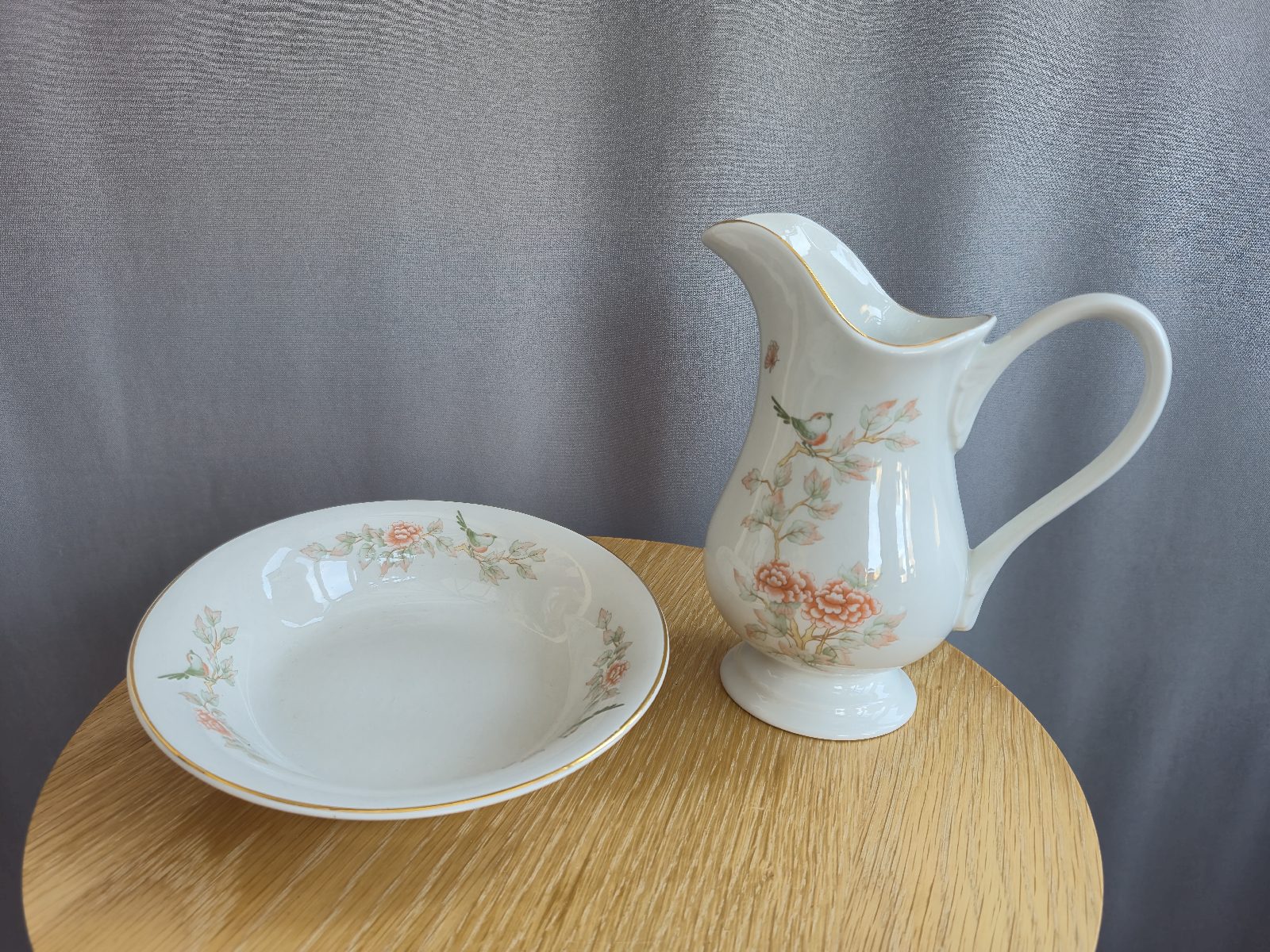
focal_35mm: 23
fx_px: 844
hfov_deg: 73.9
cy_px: 476
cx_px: 635
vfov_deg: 58.9
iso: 40
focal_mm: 5.4
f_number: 1.8
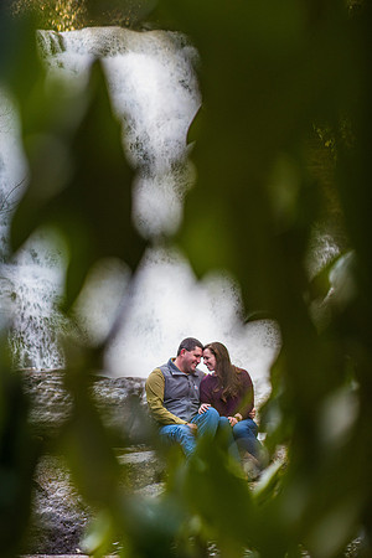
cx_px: 186
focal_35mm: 85
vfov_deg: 23.9
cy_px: 279
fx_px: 1317
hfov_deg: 16.1
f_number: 2.8
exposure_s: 1/320
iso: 800
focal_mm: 85
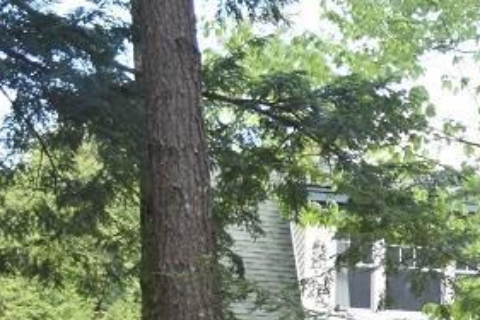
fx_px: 1892
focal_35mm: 142
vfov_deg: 9.5
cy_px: 419
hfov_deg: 13.1
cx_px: 851
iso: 800
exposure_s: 1/125
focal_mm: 26
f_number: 5.6
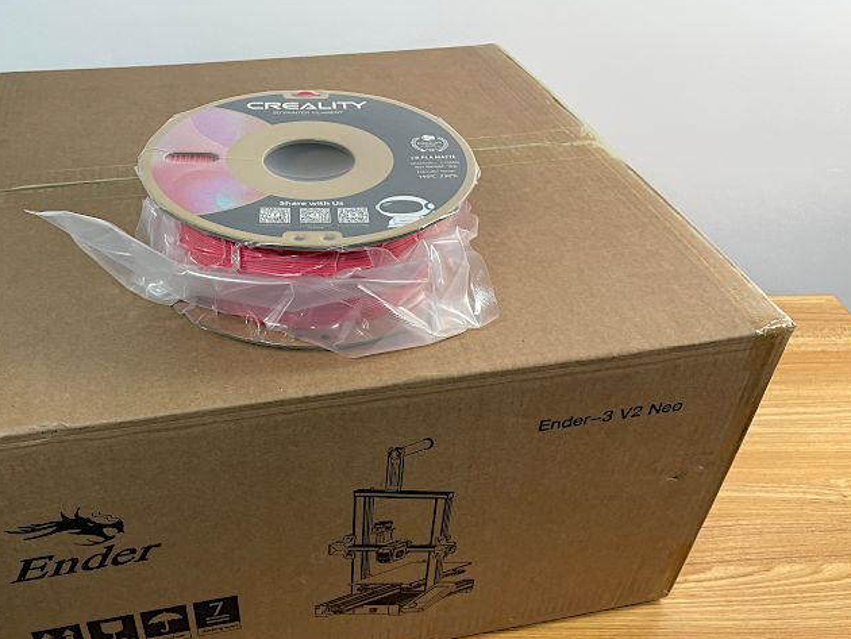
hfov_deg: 54.8
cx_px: 330
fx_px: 812
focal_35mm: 33
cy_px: 389
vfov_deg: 42.7
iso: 80
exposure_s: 1/100
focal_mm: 4.2
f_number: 1.6
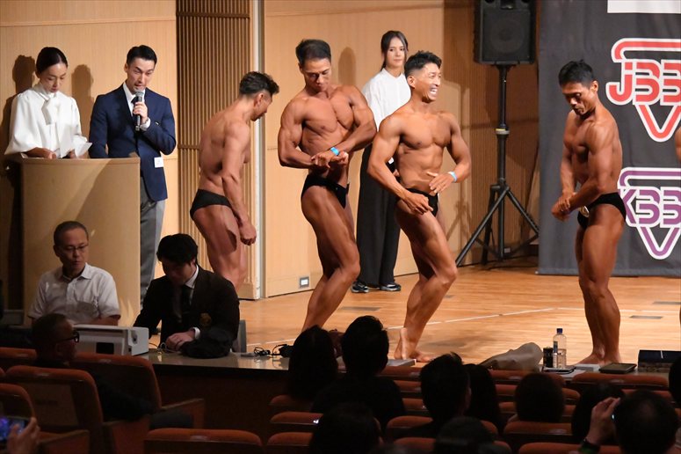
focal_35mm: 202
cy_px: 227
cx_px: 340
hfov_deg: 10.2
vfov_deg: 6.8
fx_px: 3819
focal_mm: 135
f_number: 5.6
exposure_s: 1/400
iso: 16000
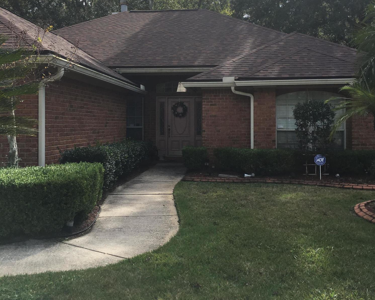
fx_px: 422
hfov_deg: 47.9
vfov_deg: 39.0
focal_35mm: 38
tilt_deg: +1.7
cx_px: 189
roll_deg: +0.2
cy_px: 117
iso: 25
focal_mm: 4.15
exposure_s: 1/950
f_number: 2.2
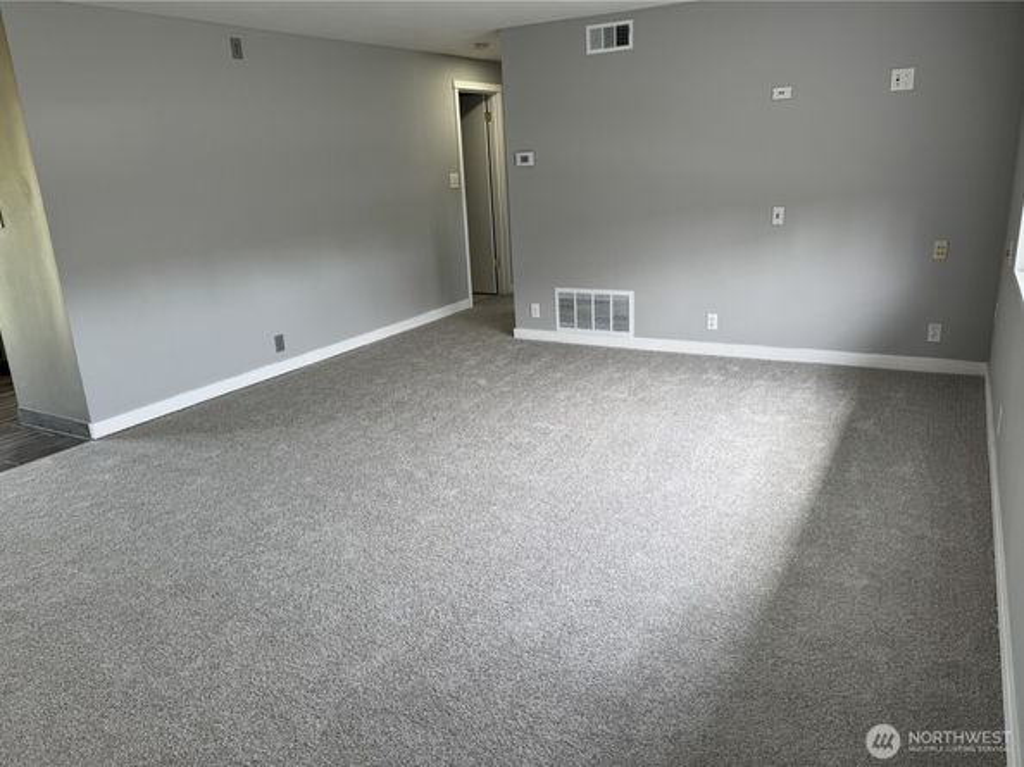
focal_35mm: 24
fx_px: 710
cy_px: 384
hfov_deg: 71.6
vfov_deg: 56.8
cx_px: 512
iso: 80
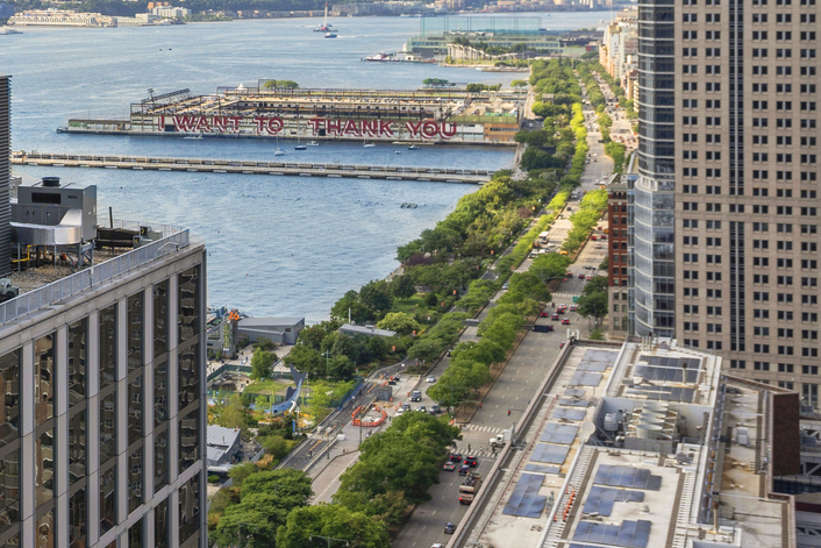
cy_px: -13
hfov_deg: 21.0
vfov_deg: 15.4
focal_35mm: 87
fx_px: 1984
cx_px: -278
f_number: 8
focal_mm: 32
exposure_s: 1/160
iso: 100
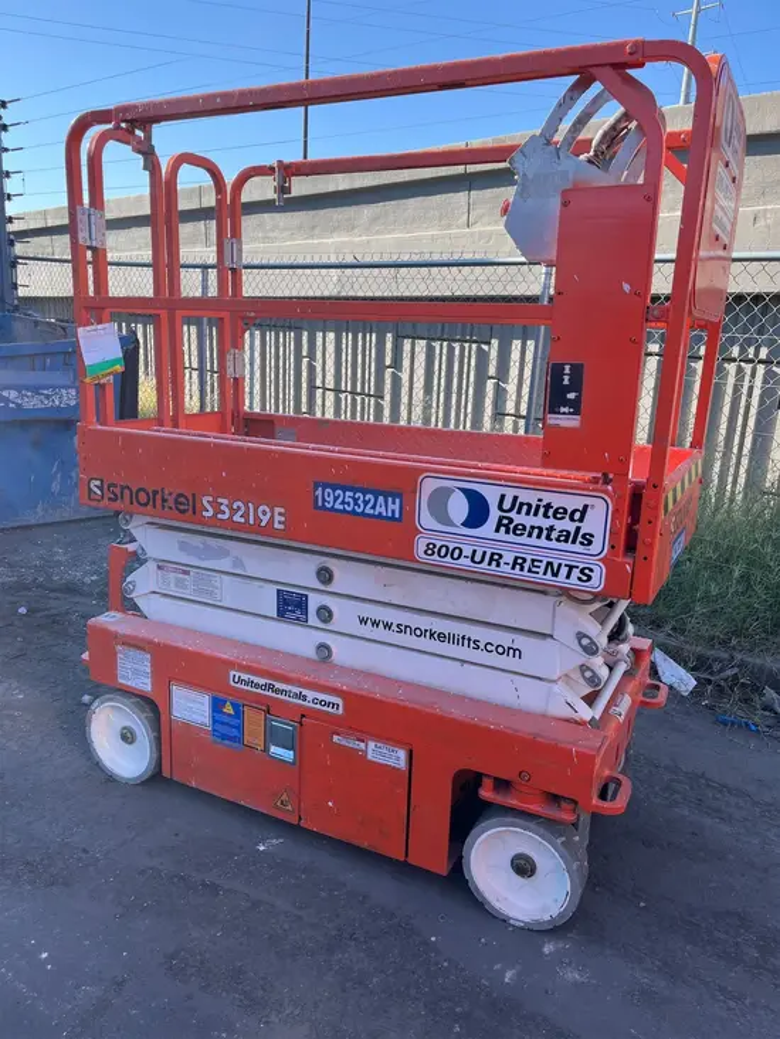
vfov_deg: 67.3
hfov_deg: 53.1
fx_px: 781
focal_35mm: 26
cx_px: 390
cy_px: 520
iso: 50
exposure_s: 1/928
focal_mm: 5.1
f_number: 1.6
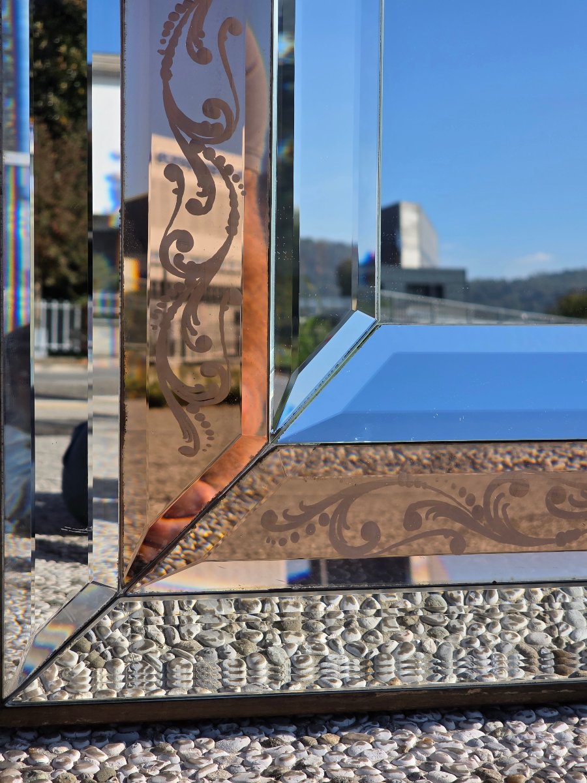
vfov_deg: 28.2
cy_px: 392
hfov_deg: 21.3
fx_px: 1560
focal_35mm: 69
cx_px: 294
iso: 50
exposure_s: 1/2483
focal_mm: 7.9
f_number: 2.4
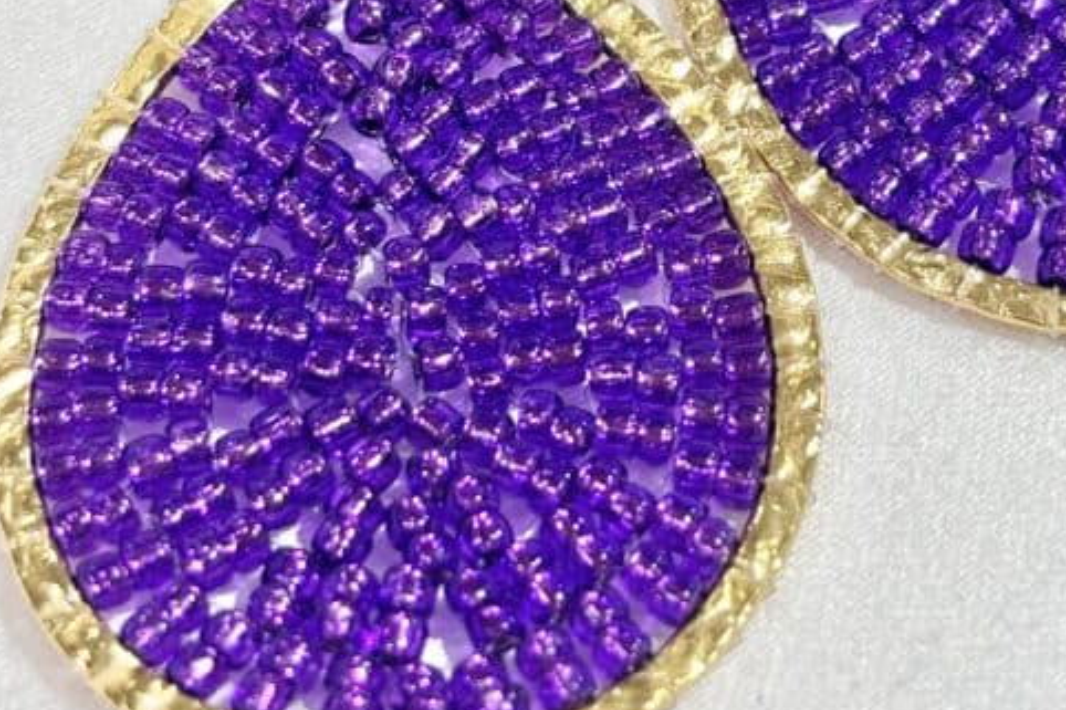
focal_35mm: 115
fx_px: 3404
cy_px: 18
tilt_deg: -43.7
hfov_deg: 17.7
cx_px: 765
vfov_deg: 11.8
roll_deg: +12.5
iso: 32
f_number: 1.6
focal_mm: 5.96
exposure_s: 1/151
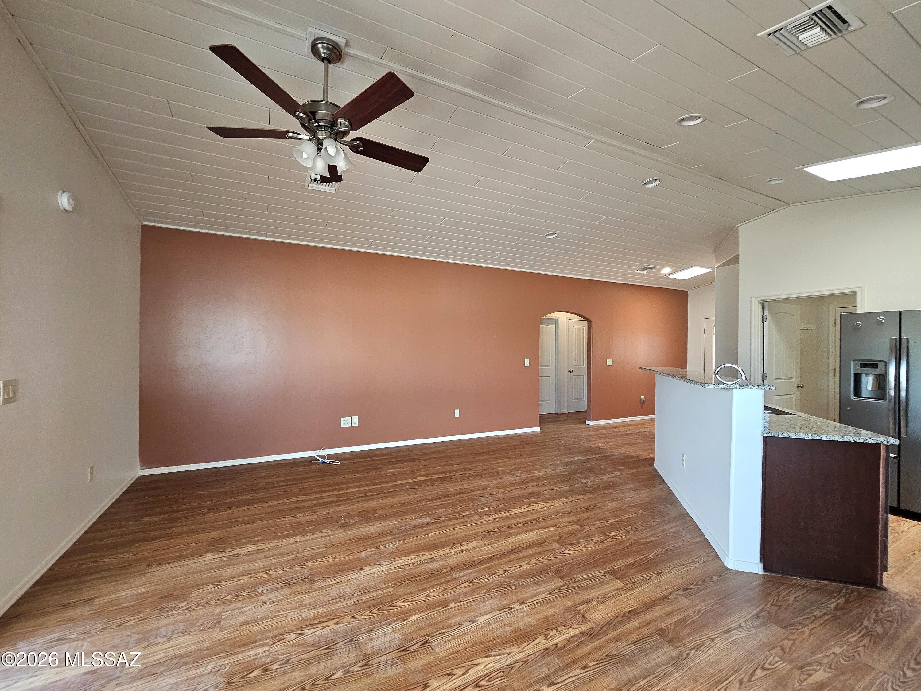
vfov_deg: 89.9
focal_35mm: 13
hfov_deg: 106.2
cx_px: 460
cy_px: 346
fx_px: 346
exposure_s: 1/101
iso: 250
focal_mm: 2.2
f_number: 2.2
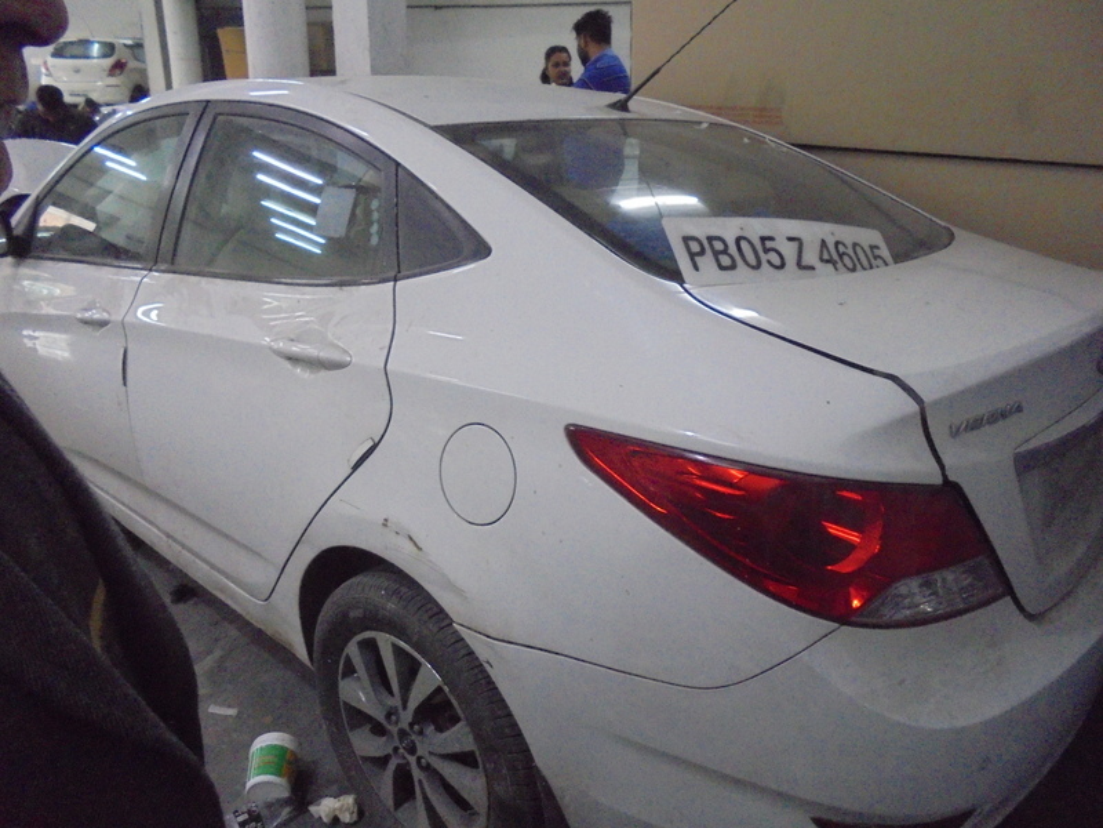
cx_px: 552
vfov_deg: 53.1
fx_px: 828
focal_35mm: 26
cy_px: 414
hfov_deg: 67.3
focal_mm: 4.6
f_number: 3.5
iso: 800
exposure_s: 1/30
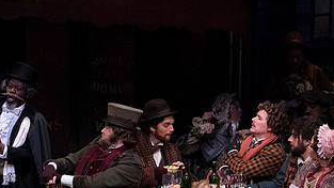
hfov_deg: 5.7
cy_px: 152
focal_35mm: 379
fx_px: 3356
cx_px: 92
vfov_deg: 3.2
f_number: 14
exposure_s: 1/400
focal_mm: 195
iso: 16000
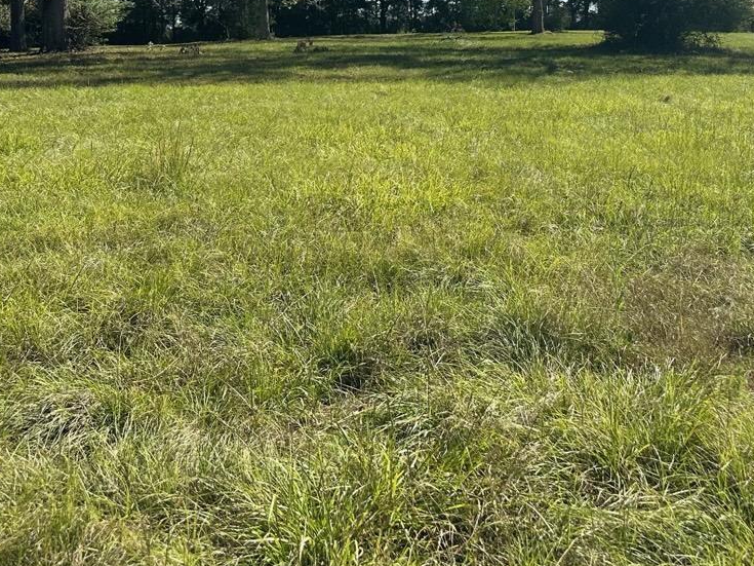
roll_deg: +1.1
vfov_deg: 28.0
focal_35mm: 49
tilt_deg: +0.9
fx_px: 1067
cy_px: 4
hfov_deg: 38.2
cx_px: 542
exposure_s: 1/4016
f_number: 1.78
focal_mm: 6.86
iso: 80
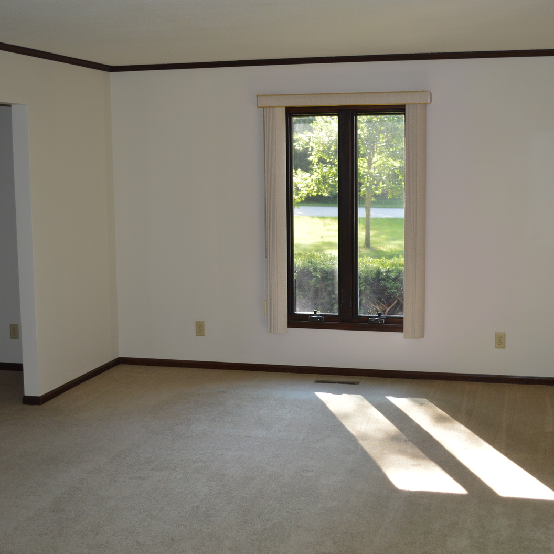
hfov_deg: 36.0
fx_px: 851
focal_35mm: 47
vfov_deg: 36.1
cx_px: 303
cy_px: 276
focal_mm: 24
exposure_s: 1/125
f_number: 4
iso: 320
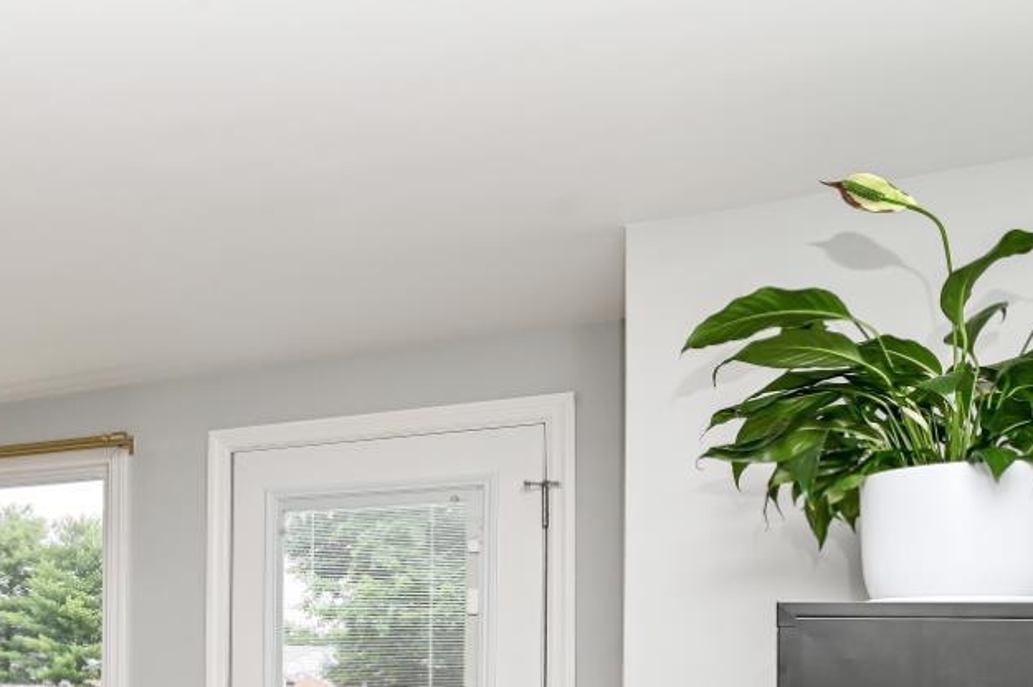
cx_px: -99
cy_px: 801
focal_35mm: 36
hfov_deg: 42.2
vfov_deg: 31.5
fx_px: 1032
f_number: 8
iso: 250
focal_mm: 15
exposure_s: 1/80
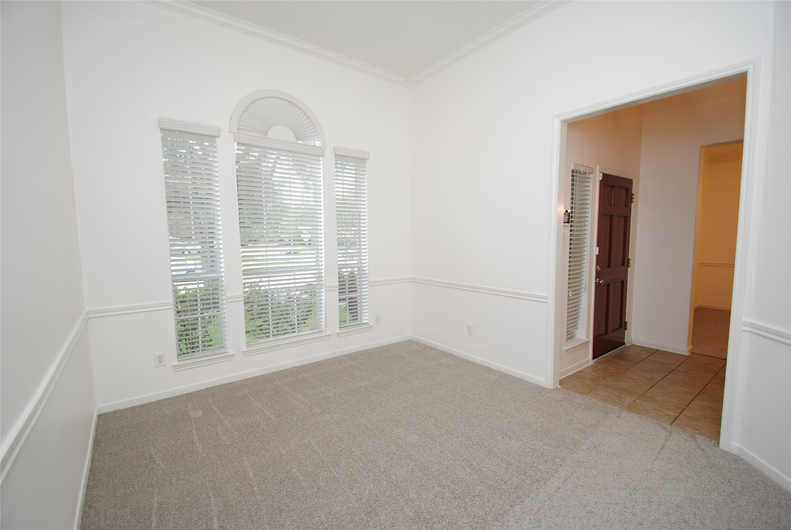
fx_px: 330
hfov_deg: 100.3
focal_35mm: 15
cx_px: 396
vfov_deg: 77.5
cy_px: 265
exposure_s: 1/60
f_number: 4
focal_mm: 10
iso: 200
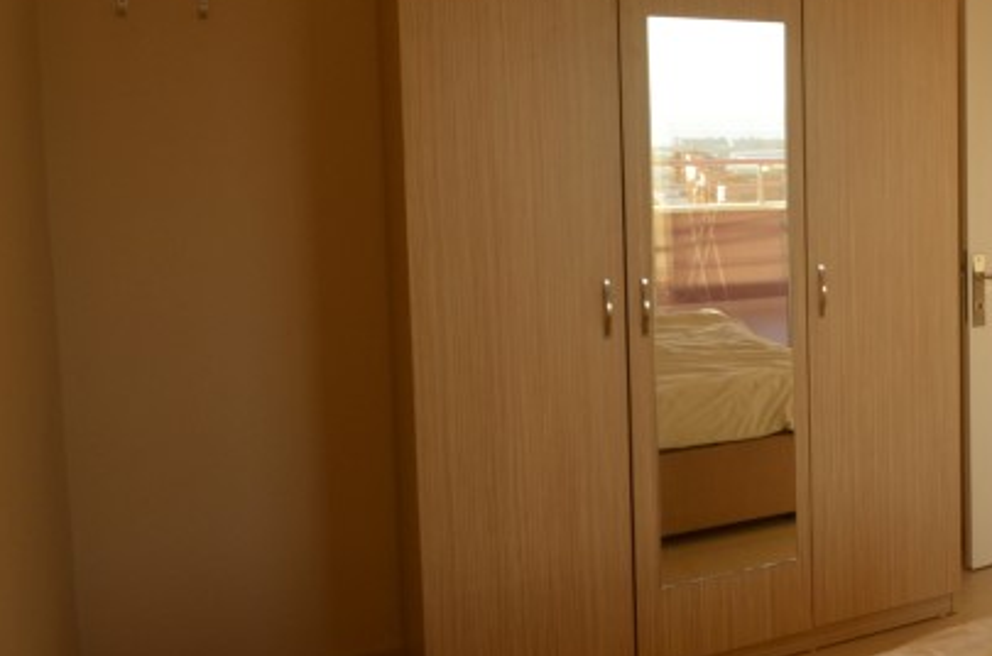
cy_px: 159
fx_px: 1182
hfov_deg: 33.7
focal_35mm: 43
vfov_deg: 30.5
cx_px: 1276
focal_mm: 10
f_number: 5.6
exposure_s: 1/125
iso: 280
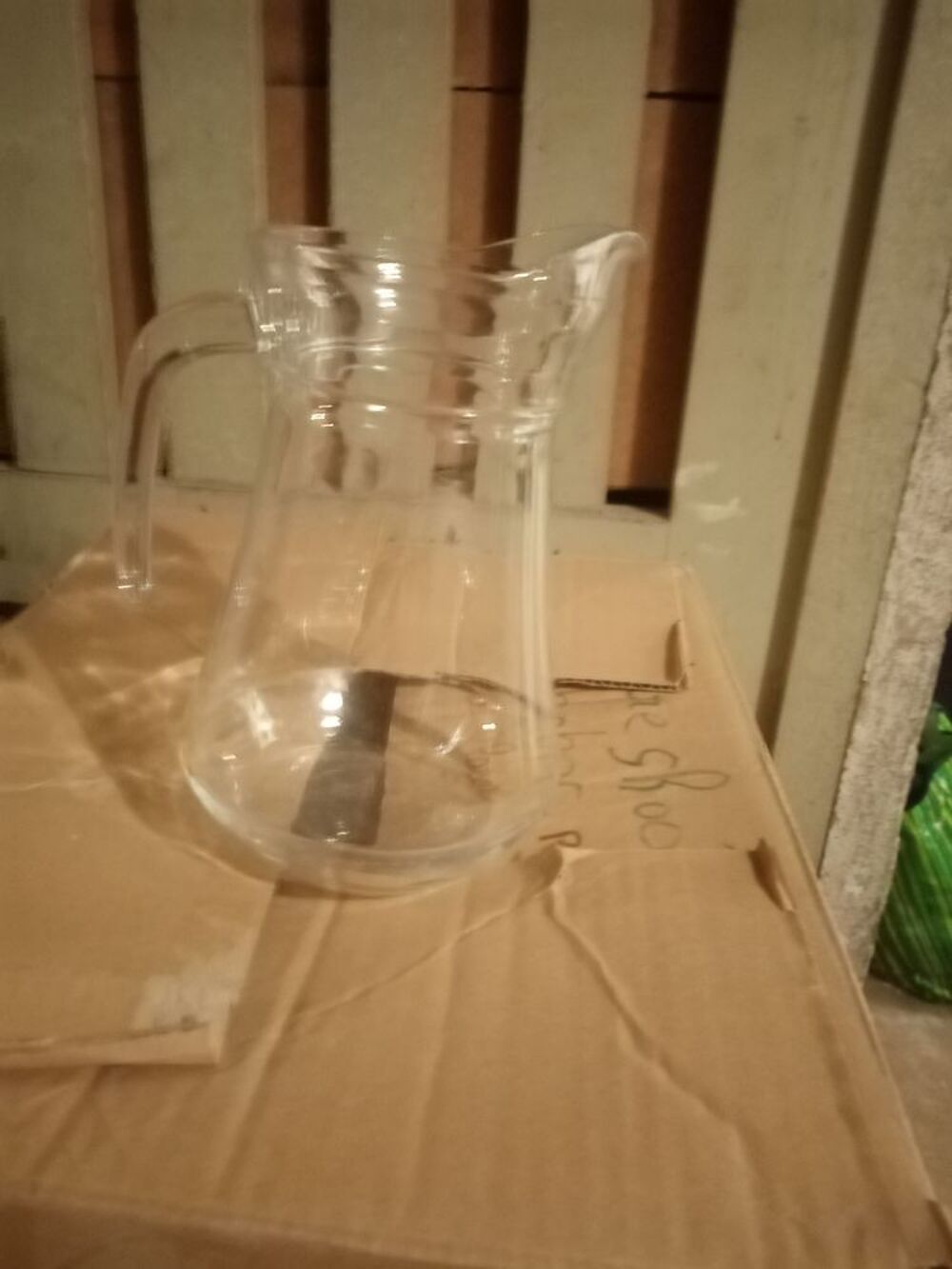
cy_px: 634
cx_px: 476
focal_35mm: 26
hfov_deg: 53.1
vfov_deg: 67.3
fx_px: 953
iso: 1896
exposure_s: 1/14.3
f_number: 1.8
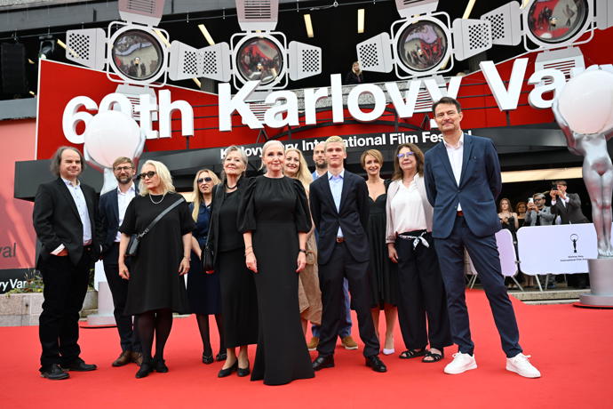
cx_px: 306
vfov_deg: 46.4
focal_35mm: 28
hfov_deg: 65.5
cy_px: 204
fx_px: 477
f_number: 4.5
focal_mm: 28
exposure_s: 1/400
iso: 400
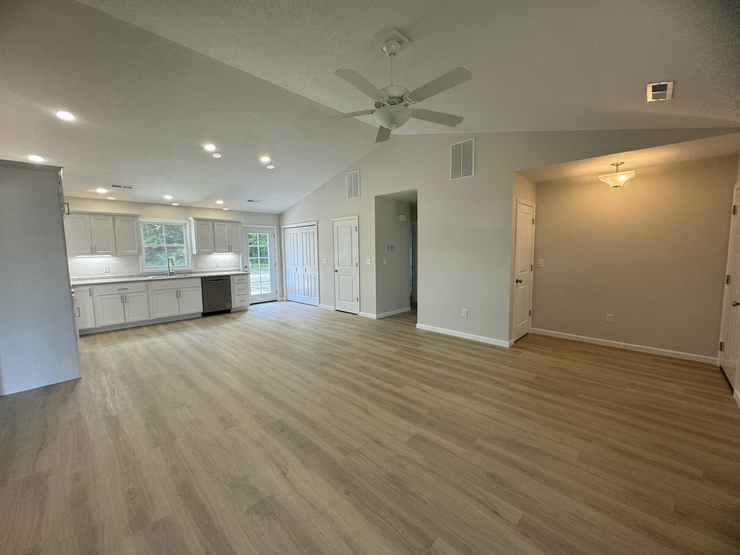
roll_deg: -0.5
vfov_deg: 85.7
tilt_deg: -7.8
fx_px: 299
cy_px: 278
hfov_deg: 102.1
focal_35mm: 14
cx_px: 370
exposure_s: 1/120
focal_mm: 2.22
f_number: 2.2
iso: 125
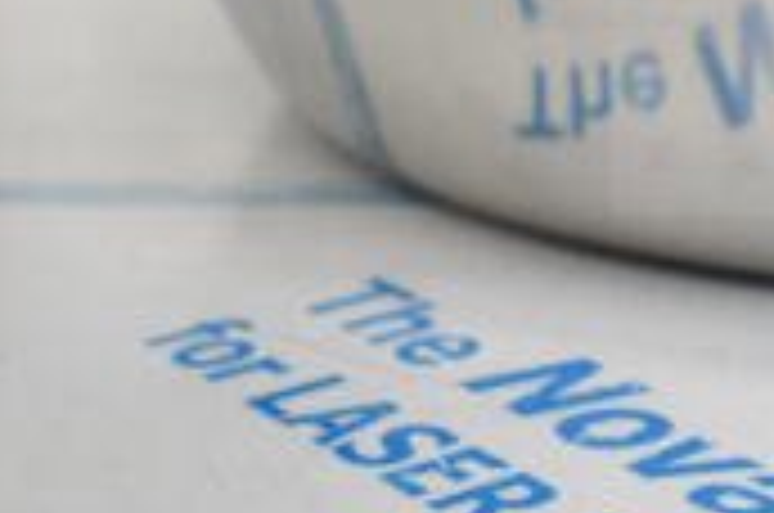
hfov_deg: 15.0
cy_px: -142
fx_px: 2747
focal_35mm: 128
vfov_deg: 10.5
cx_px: 1112
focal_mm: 24
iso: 1600
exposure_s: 1/80
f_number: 4.5
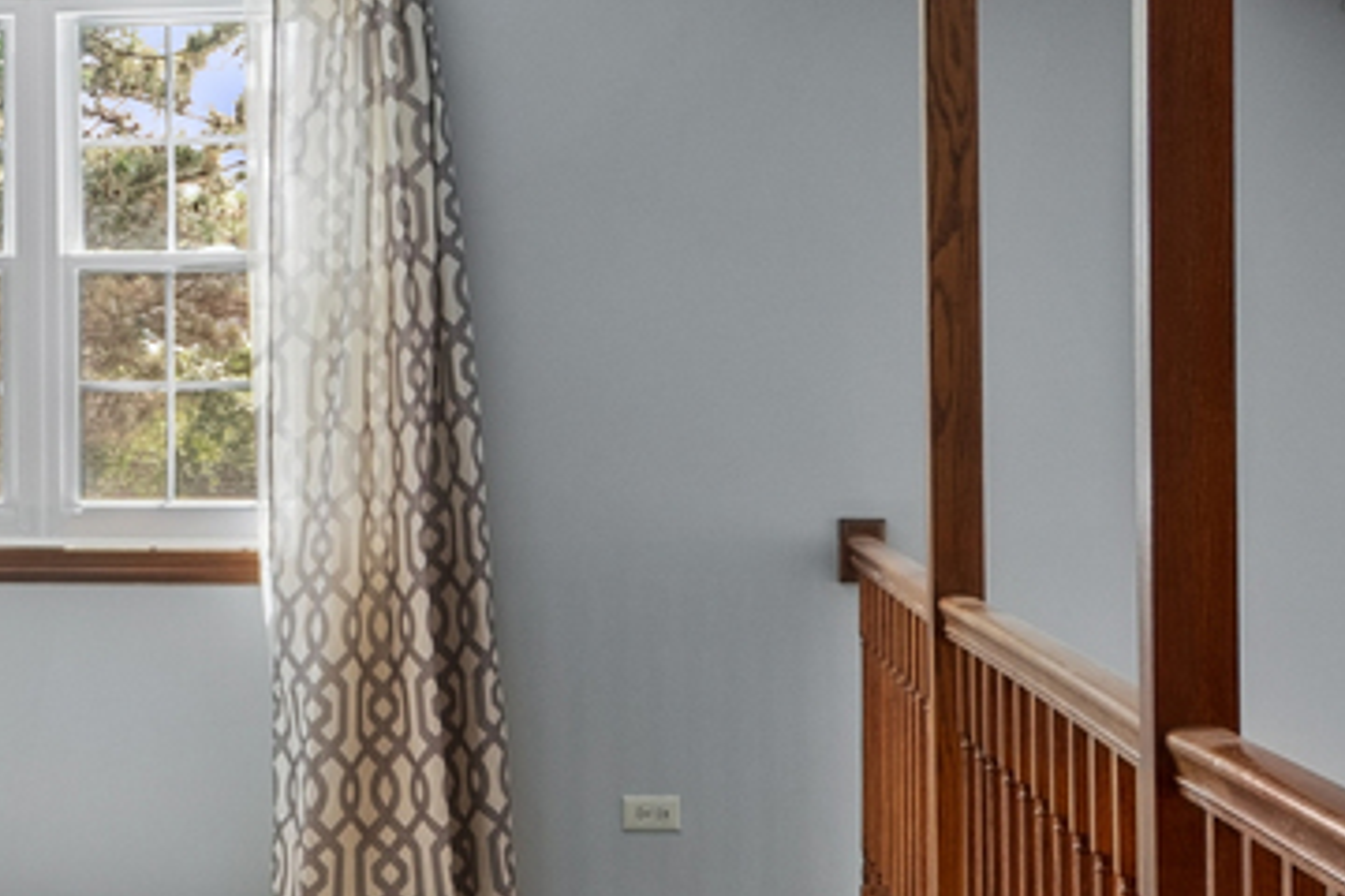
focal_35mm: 81
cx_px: -142
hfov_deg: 23.5
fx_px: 3026
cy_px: 388
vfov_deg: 16.8
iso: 250
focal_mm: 12
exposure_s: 1/8
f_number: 8
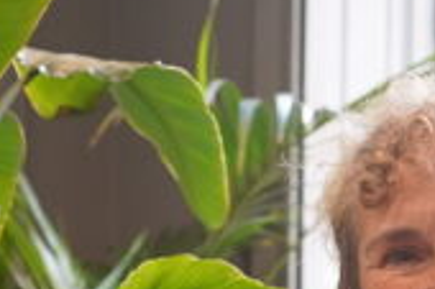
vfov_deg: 6.2
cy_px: 710
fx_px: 2547
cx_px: 79
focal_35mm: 211
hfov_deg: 9.7
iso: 2000
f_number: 4
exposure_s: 1/160
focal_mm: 35
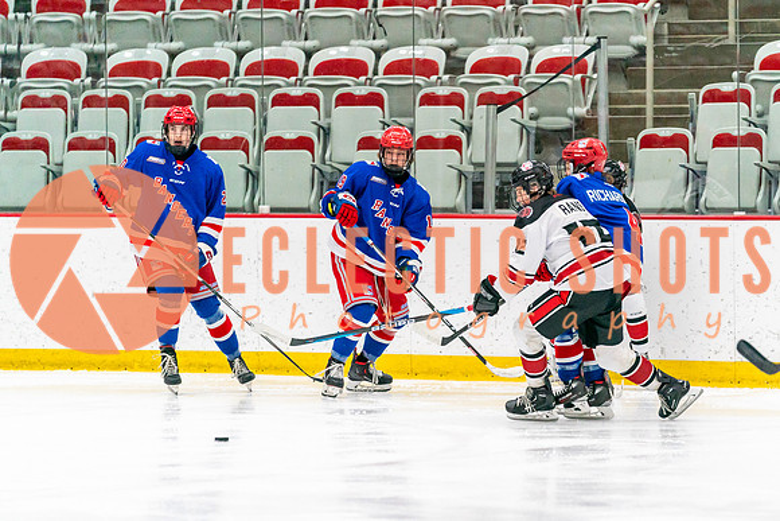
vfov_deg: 5.4
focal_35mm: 254
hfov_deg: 8.1
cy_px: 318
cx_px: 476
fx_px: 5501
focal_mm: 200
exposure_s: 1/1250
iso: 3200
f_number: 2.8
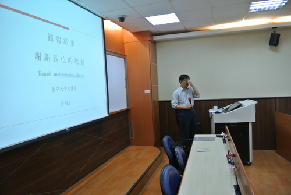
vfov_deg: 48.1
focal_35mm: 27
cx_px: 146
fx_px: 219
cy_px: 98
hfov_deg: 67.3
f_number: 3.5
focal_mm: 10
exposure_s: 1/60
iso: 400
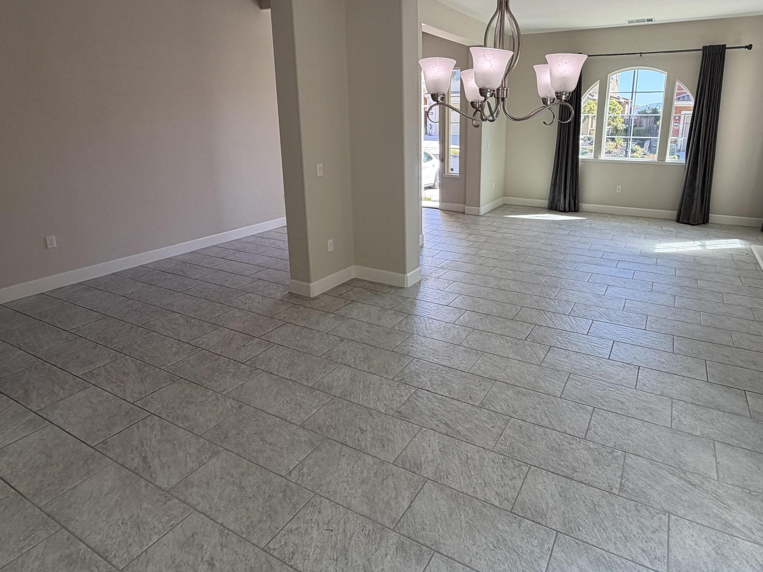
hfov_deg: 78.4
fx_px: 463
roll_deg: +0.0
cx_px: 444
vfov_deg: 62.8
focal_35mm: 21
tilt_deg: -12.3
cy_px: 225
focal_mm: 2.22
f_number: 2.2
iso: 64
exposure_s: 1/120
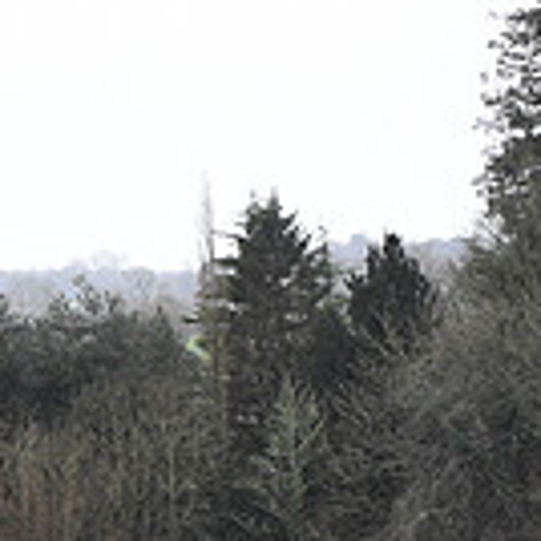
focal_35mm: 294
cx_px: -614
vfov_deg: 5.9
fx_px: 5198
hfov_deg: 5.8
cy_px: 464
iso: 4000
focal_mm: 80
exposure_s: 1/800
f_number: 3.5
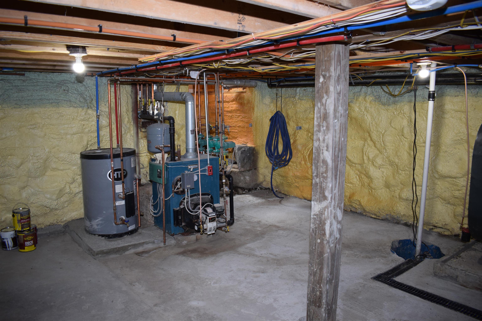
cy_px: 160
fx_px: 361
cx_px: 241
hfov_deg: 67.4
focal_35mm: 27
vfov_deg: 47.9
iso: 900
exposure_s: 1/60
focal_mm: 18
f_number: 3.5
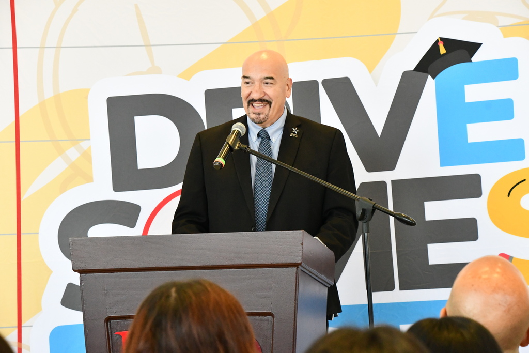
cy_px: 176
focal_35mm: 135
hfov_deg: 15.2
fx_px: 1984
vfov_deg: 10.2
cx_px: 264
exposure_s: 1/320
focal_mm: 90
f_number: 9
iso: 6400
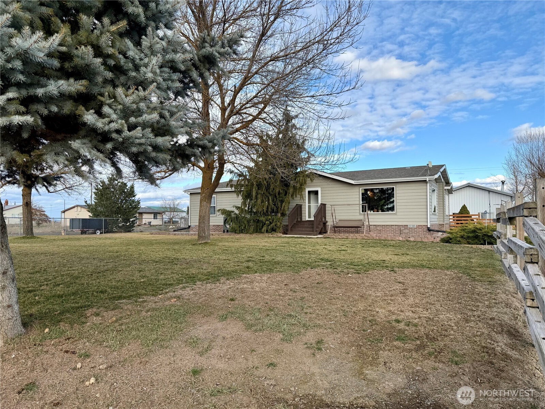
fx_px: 378
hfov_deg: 71.6
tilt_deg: +2.9
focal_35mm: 24
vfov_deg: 56.8
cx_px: 272
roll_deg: +0.5
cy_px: 204
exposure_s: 1/2611
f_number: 1.78
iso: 80
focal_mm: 6.76
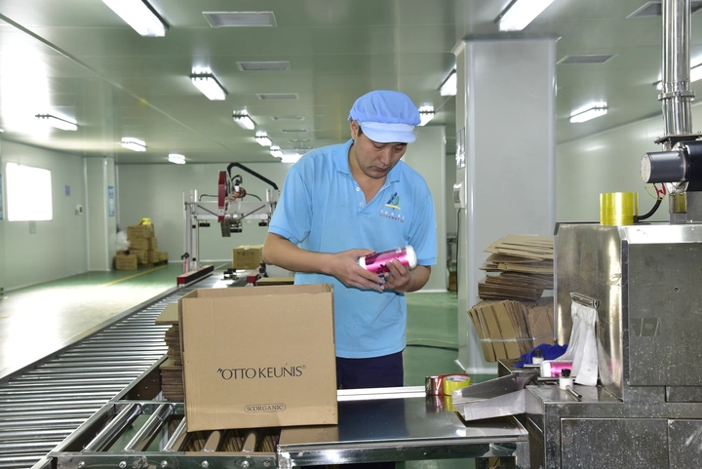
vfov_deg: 29.3
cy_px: 234
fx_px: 898
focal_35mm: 46
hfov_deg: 42.7
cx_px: 351
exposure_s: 1/30
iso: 1000
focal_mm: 46
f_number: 7.1
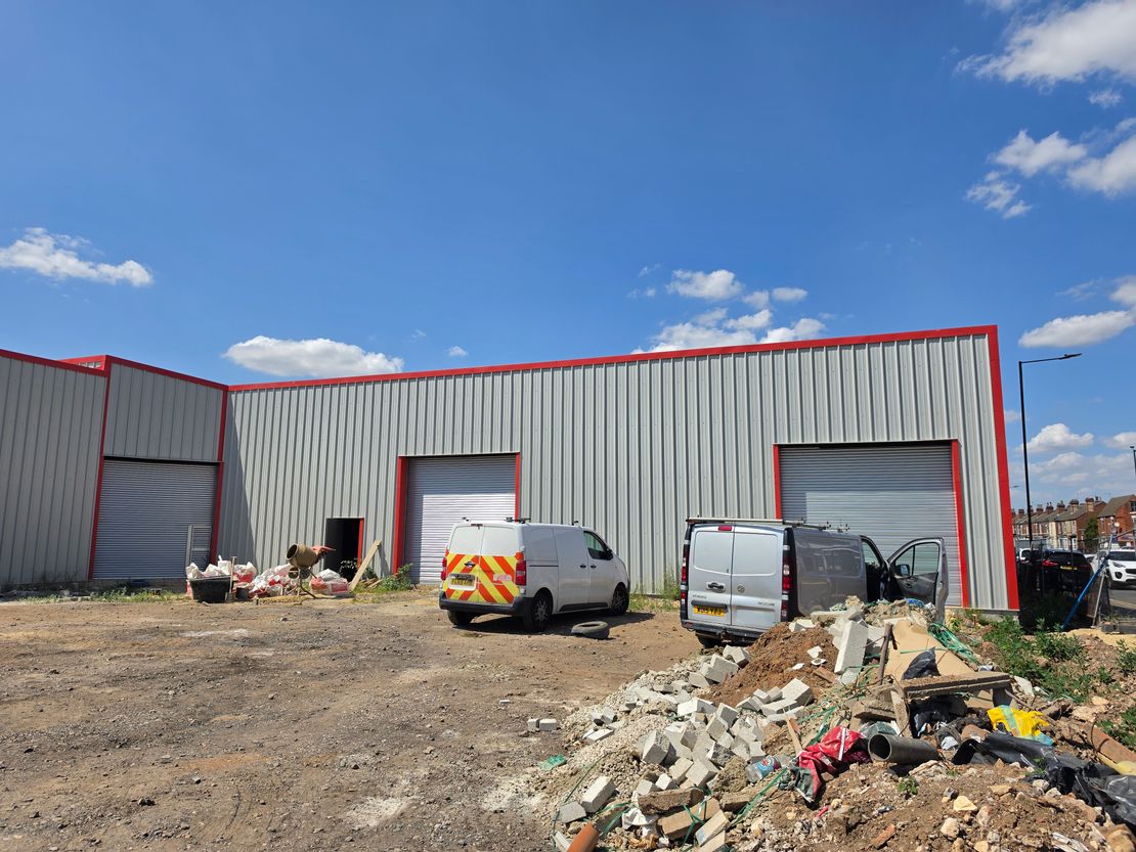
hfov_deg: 73.9
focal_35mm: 23
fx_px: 755
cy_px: 426
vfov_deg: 58.9
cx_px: 568
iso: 50
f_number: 1.4
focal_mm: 6.5
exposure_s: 1/7939
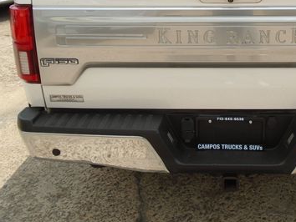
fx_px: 402
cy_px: 37
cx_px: 227
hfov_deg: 39.2
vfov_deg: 30.0
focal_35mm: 47
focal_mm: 4.6
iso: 100
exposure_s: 1/1000
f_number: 8
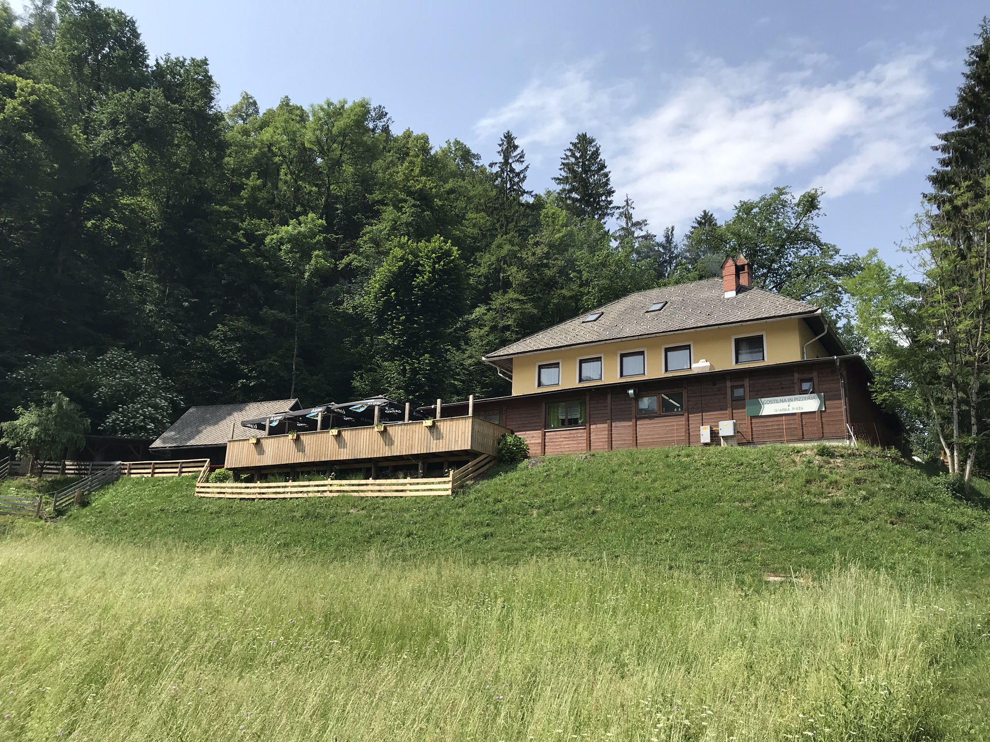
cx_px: 495
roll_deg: -2.1
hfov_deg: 63.4
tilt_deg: +17.3
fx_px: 801
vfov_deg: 49.7
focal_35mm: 28
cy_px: 371
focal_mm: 3.99
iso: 20
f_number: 1.8
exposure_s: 1/1996
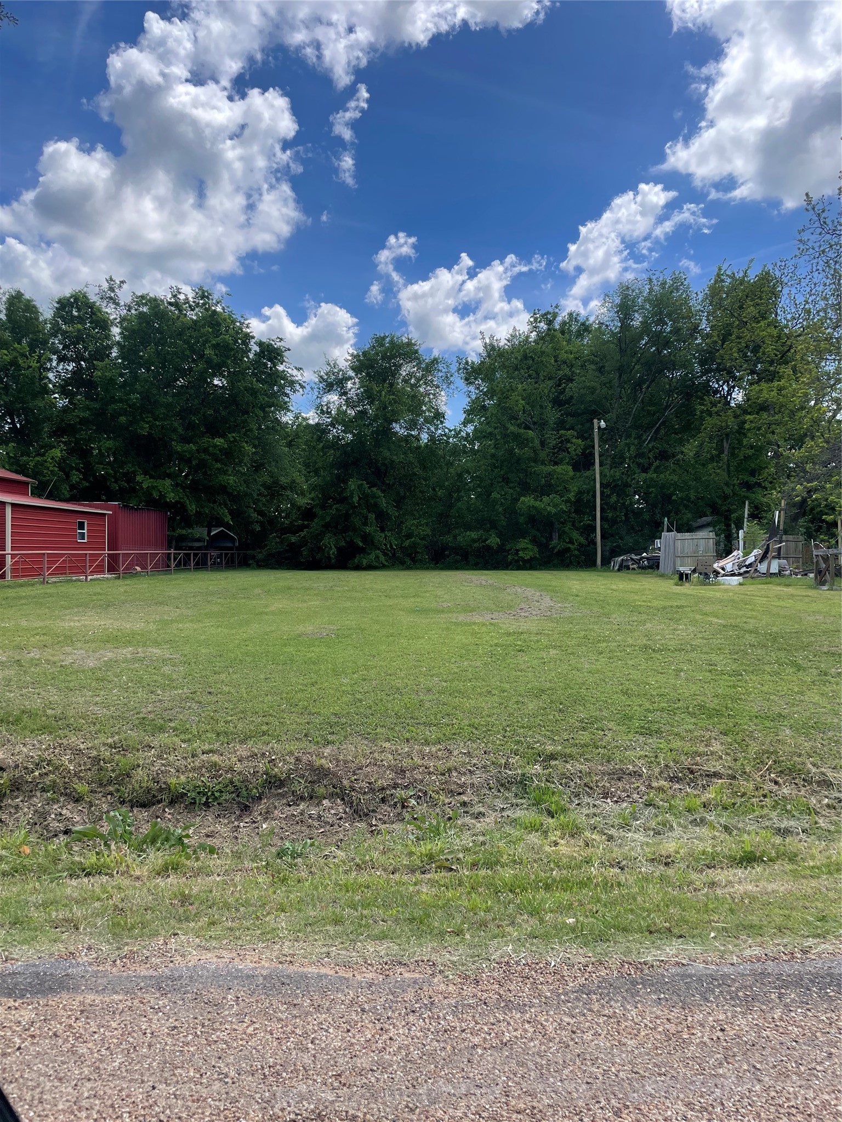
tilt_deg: +1.2
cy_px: 561
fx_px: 843
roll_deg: -0.9
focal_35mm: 26
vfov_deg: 67.3
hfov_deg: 53.1
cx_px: 421
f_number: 1.6
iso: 32
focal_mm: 4.2
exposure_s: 1/2681
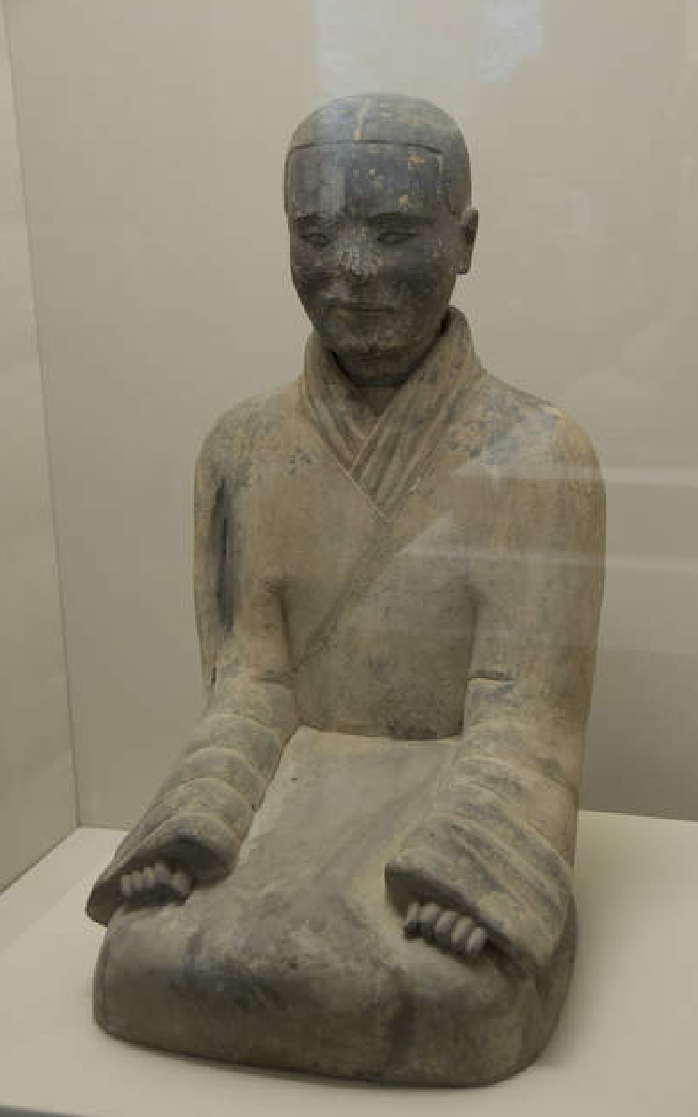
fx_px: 1796
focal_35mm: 59
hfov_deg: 22.0
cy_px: 565
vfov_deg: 34.5
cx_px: 374
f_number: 4.2
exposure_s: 1/30
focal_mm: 38
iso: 720
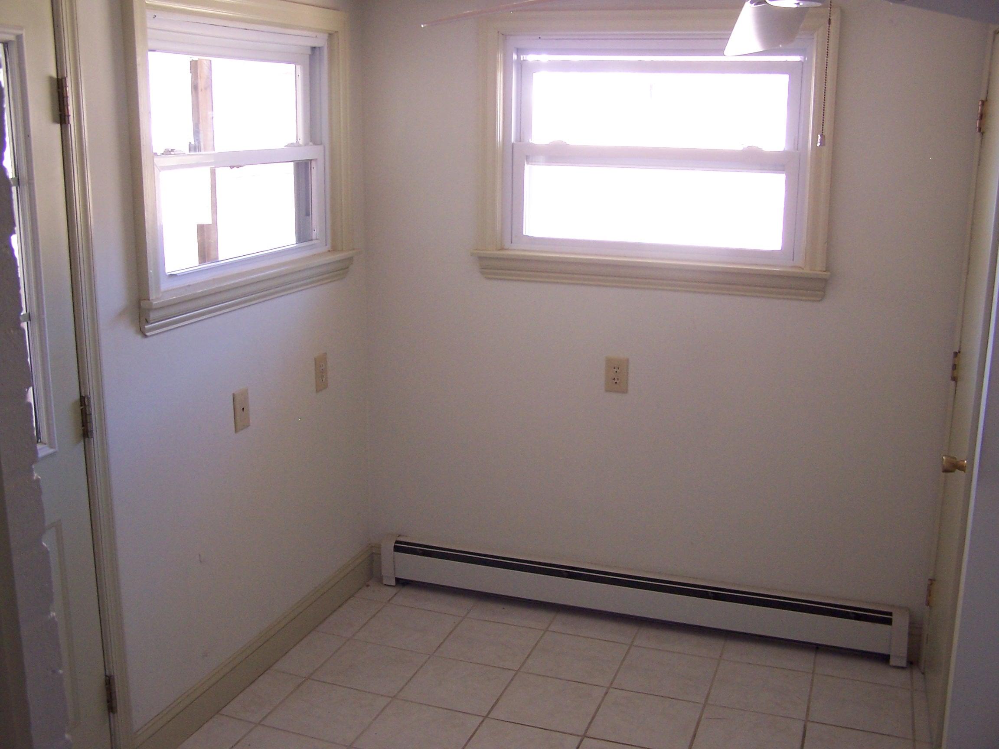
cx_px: 500
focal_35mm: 38
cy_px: 374
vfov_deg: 37.7
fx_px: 1097
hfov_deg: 49.0
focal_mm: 6.3
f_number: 2.8
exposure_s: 1/20
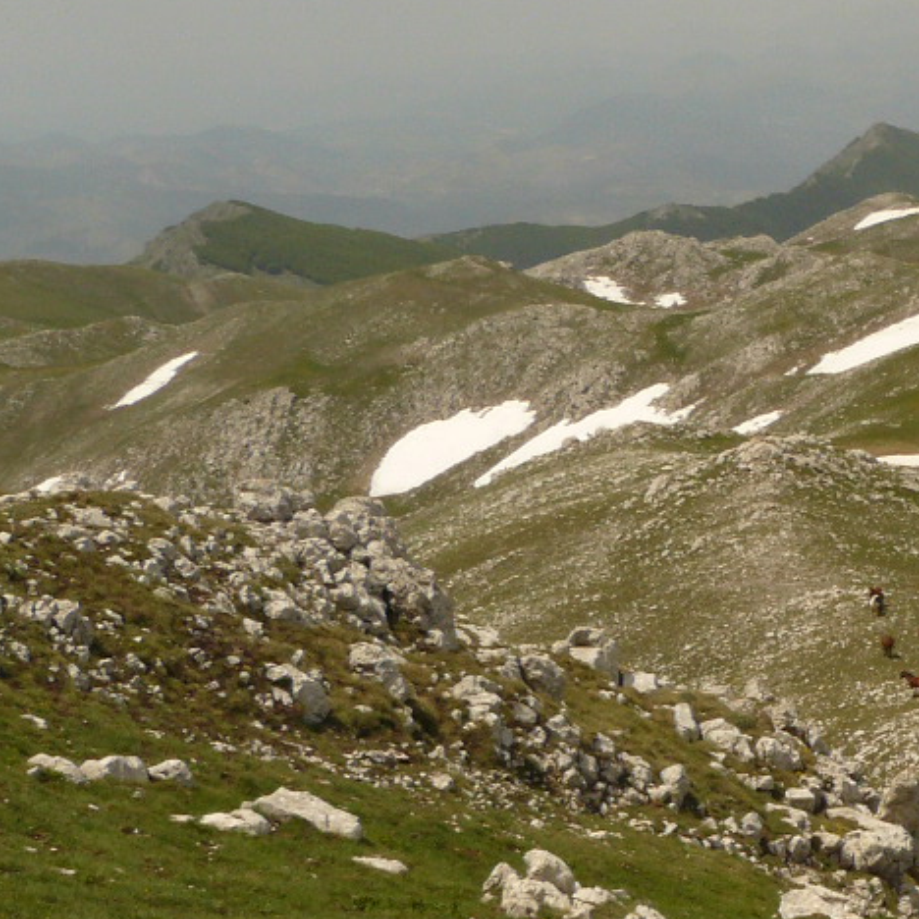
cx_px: 1151
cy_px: 740
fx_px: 2613
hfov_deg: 18.7
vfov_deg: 19.7
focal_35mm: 87
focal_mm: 6
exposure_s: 1/400
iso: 100
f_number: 8
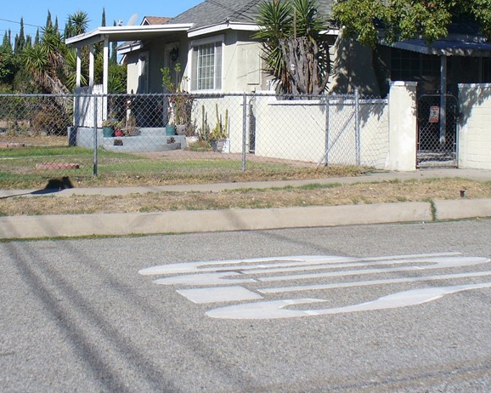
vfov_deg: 23.6
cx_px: 215
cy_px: 92
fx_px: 930
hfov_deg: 29.6
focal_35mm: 64
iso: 80
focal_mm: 6.1
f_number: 5.6
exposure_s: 1/500
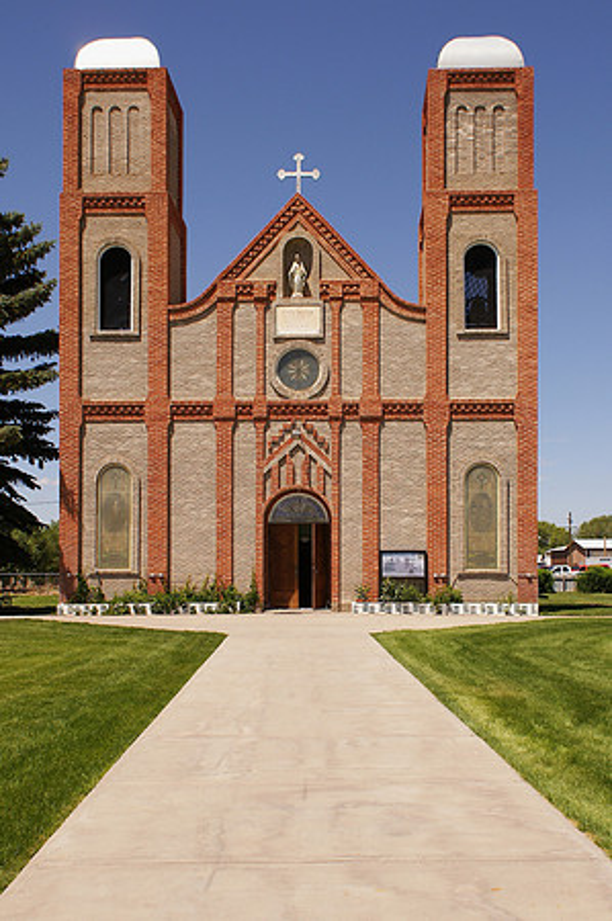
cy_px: 460
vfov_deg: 53.2
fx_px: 920
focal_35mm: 36
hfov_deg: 36.8
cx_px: 306
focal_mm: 24
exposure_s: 1/1000
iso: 100
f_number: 5.6
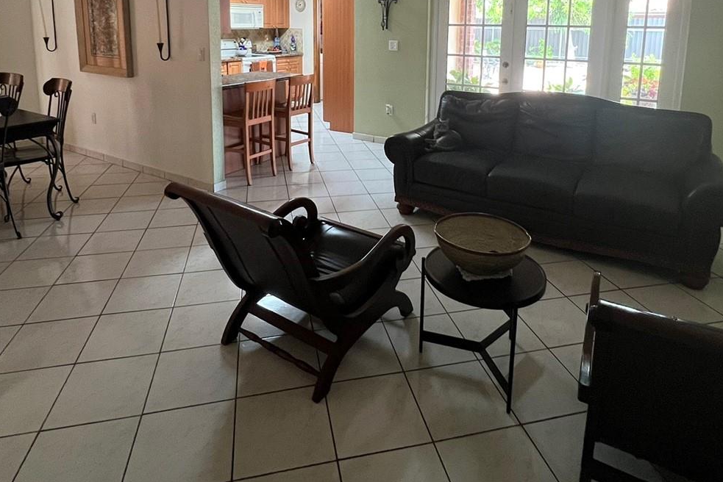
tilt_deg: -9.2
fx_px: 442
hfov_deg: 78.6
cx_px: 361
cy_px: 90
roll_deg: +0.1
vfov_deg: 53.1
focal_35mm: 22
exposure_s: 1/60
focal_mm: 1.57
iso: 400
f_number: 1.8
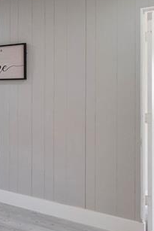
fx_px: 320
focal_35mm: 50
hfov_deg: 21.5
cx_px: -92
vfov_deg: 39.4
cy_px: 89
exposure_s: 1/6
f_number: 11
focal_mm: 10
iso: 160
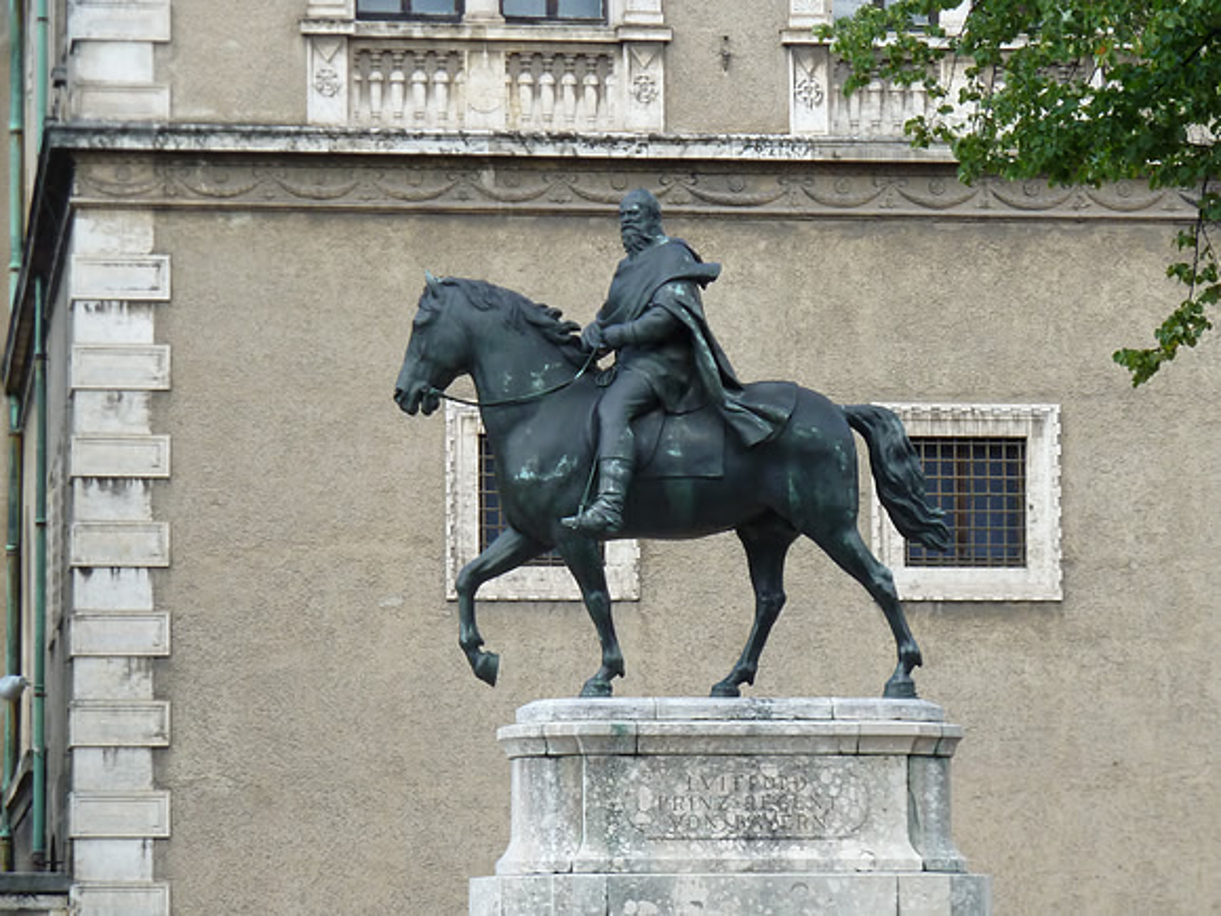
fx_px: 5573
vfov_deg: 9.4
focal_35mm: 158
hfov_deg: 12.5
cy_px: 458
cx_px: 610
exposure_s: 1/200
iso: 160
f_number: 4.5
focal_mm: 25.9
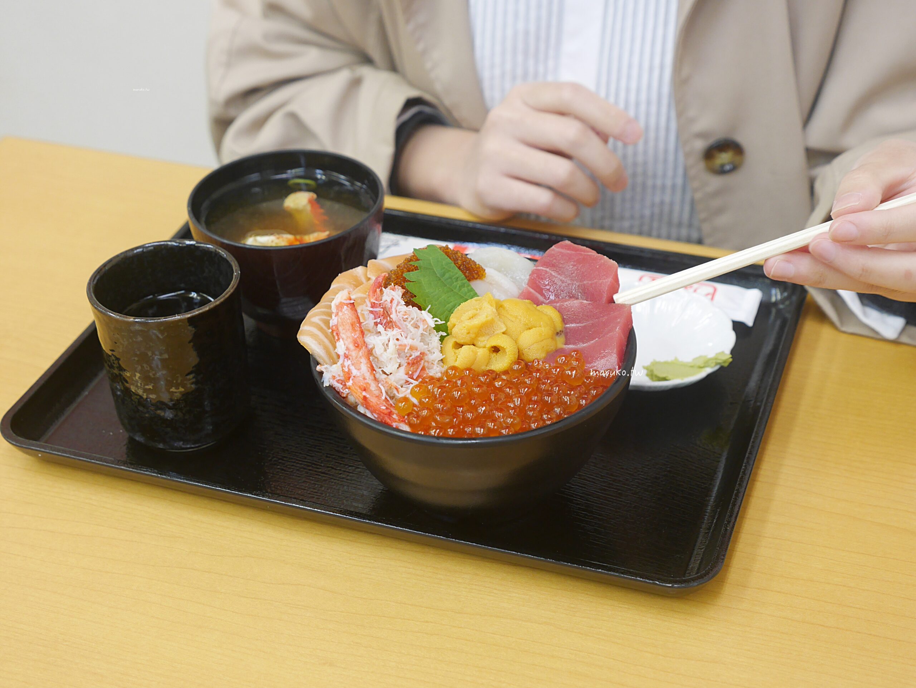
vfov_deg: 24.4
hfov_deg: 32.2
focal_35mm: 60
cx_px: 458
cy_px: 344
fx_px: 1588
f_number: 4
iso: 800
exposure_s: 1/60
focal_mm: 30
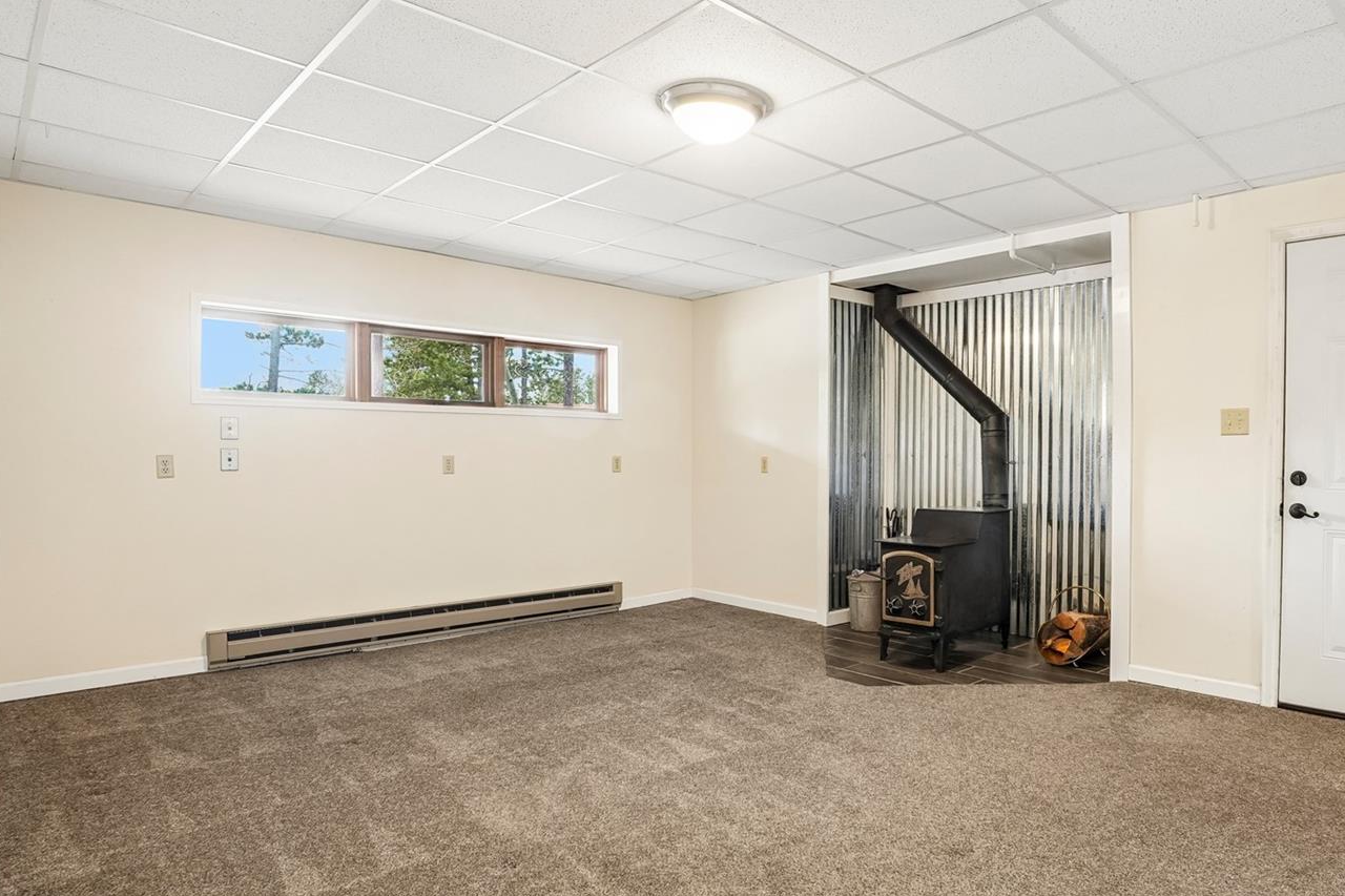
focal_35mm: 21
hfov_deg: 80.8
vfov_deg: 60.4
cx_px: 833
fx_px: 770
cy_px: 459
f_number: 8
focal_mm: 11
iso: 500
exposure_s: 1/10
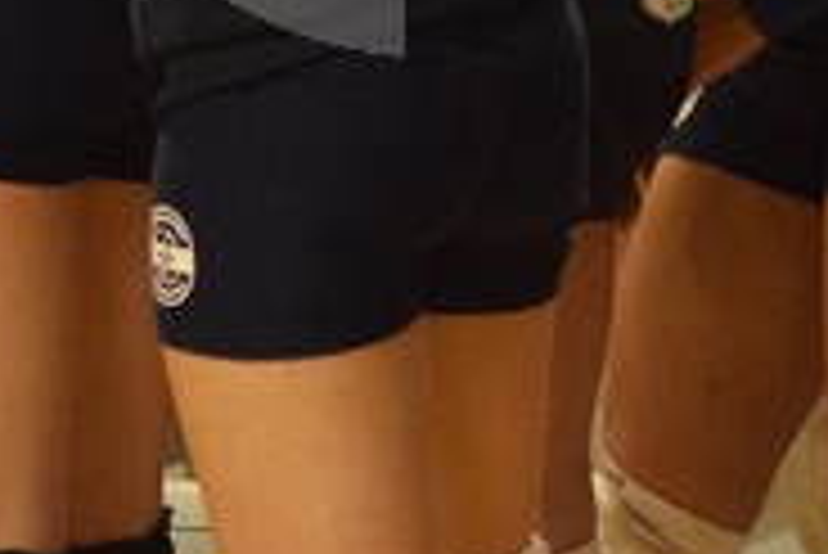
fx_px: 16053
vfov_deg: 2.0
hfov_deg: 2.9
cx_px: -482
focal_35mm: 697
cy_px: -703
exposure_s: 1/400
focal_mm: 95
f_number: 4.5
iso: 5000
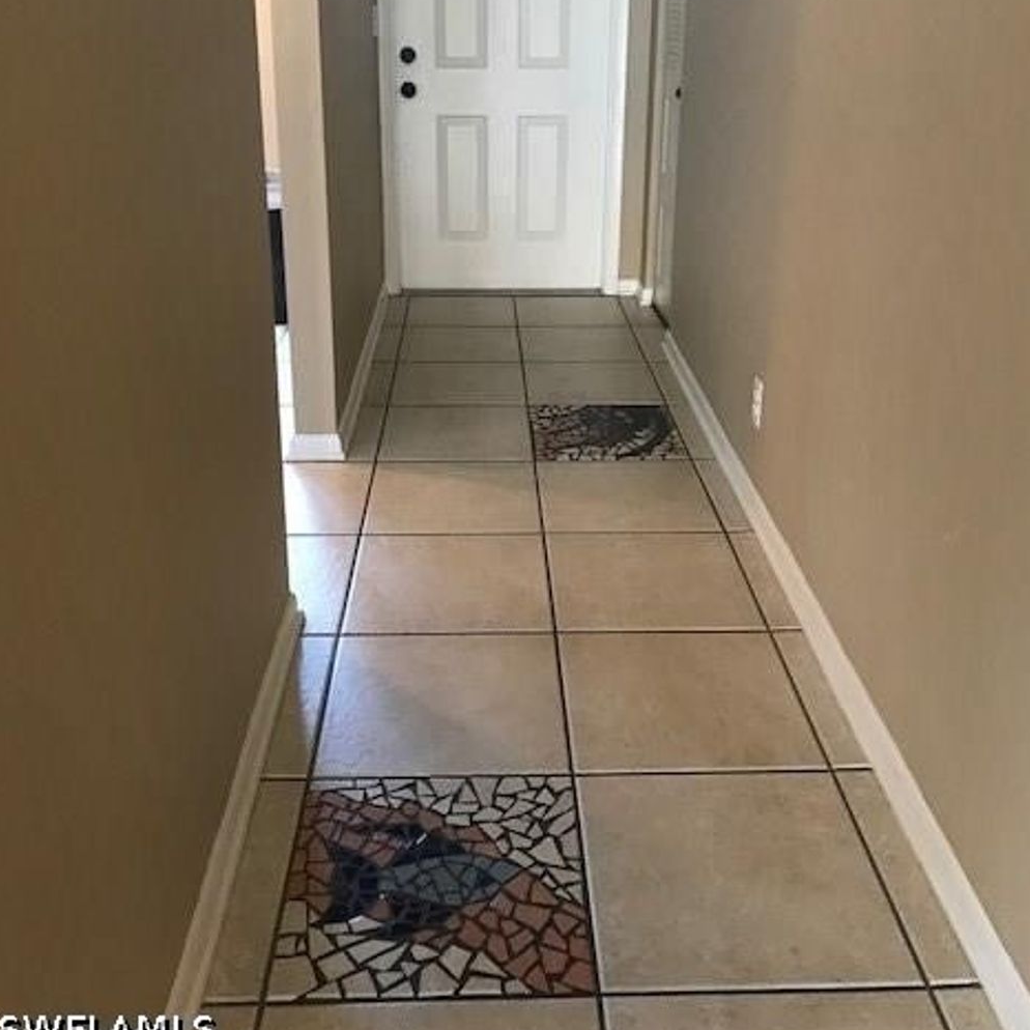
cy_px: 354
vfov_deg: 47.8
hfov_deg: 48.5
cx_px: 518
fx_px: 1145
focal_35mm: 34
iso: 80
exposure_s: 1/15
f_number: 1.8
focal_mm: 3.99
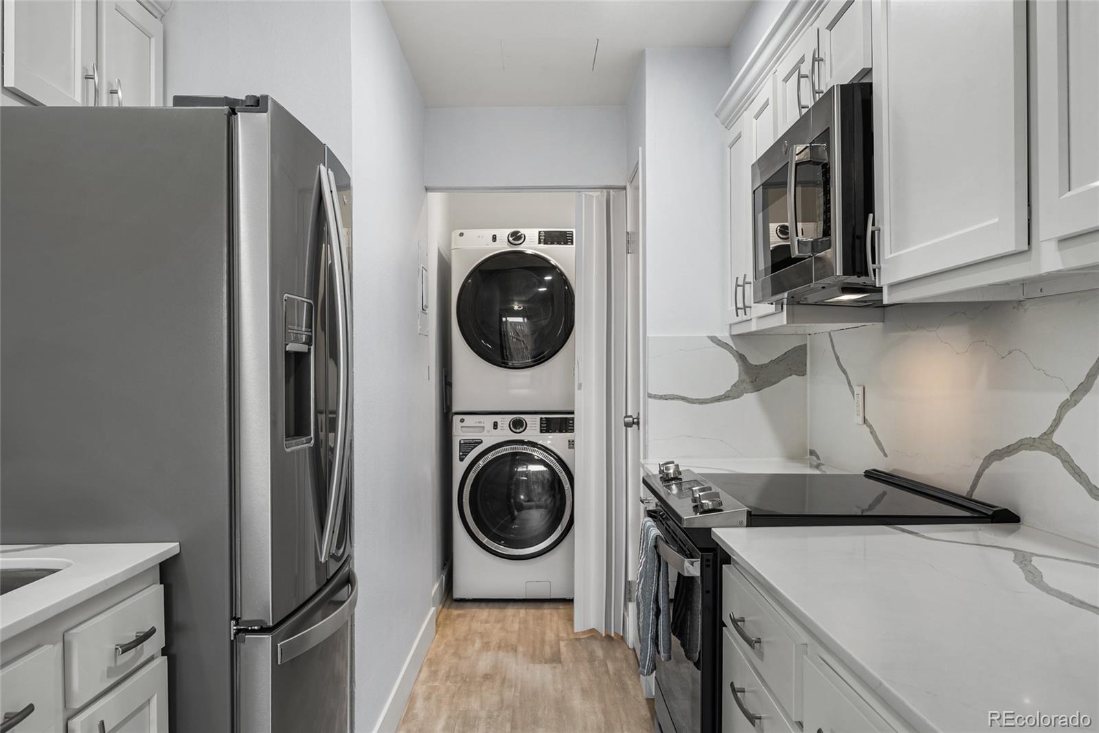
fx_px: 885
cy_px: 366
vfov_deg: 45.0
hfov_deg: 63.7
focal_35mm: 29
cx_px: 550
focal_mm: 29
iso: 200
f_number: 8
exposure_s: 1/2
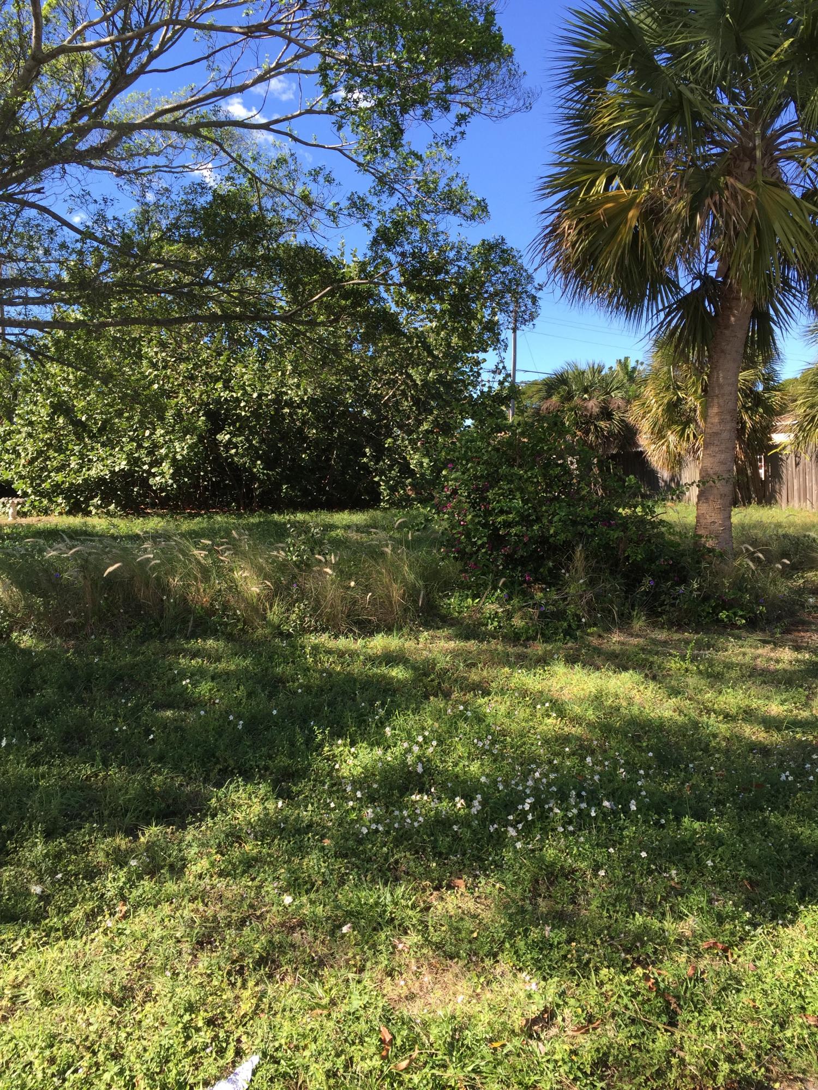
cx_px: 409
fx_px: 914
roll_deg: +0.3
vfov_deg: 61.7
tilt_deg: -1.4
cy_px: 545
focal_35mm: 29
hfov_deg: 48.2
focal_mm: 4.15
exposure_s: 1/706
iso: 32
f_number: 2.2
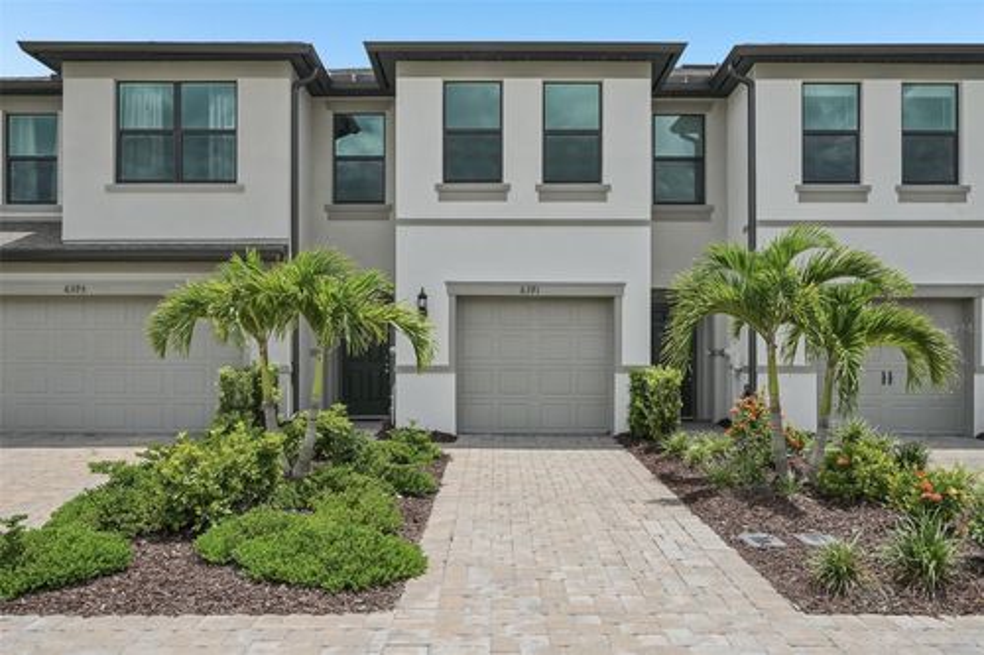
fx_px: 738
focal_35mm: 27
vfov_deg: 47.9
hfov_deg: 67.4
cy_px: 328
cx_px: 492
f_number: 8
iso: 400
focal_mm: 27
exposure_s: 1/1250
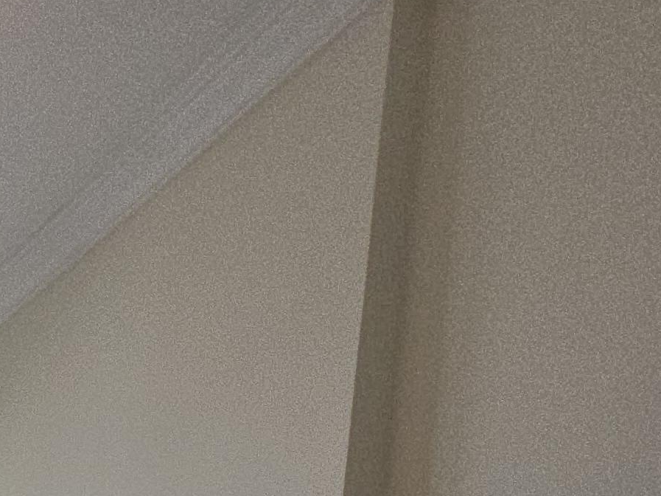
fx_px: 1107
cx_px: -503
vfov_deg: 17.9
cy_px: 979
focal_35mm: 58
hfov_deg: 22.0
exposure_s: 1/100
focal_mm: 2.2
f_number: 2.2
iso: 50
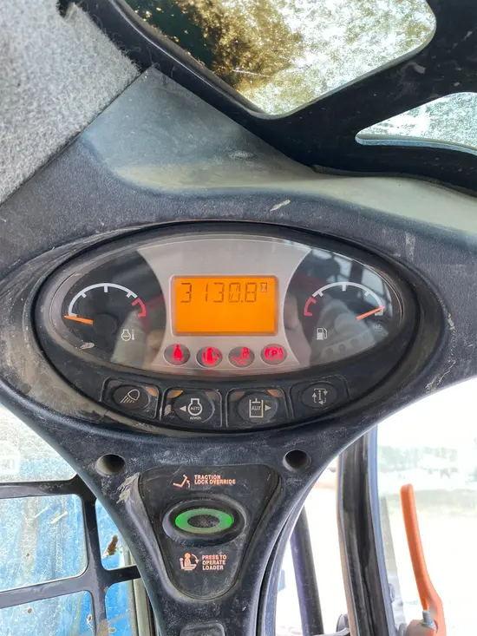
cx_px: 238
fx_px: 478
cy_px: 318
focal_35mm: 26
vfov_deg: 67.3
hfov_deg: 53.1
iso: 125
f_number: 1.8
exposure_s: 1/81
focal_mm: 4.25
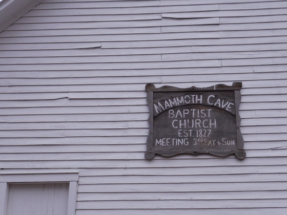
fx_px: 464
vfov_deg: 26.1
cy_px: 108
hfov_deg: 34.3
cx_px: 144
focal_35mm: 56
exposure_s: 1/30
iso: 3200
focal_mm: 28
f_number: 5.3
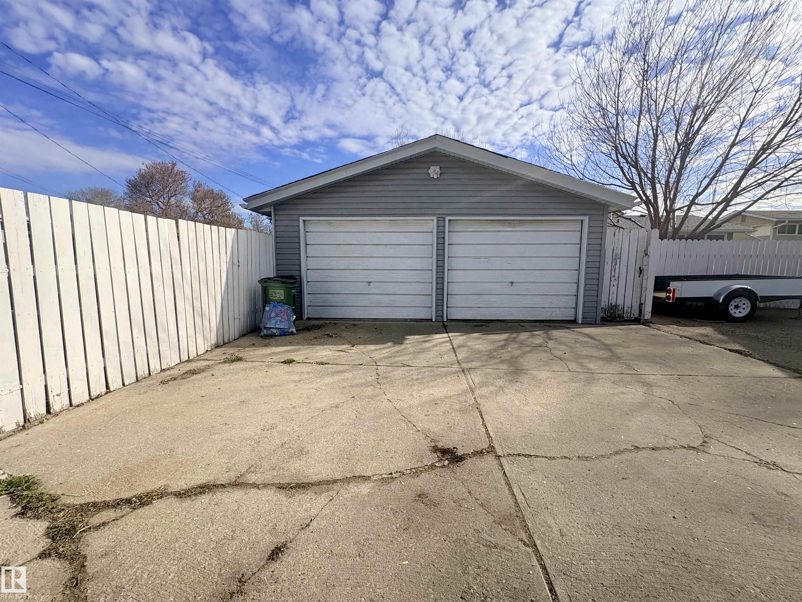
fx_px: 324
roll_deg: -0.1
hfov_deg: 102.1
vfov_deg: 85.7
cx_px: 401
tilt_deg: -5.8
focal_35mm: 14
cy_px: 301
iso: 50
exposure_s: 1/1709
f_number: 2.2
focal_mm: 2.22
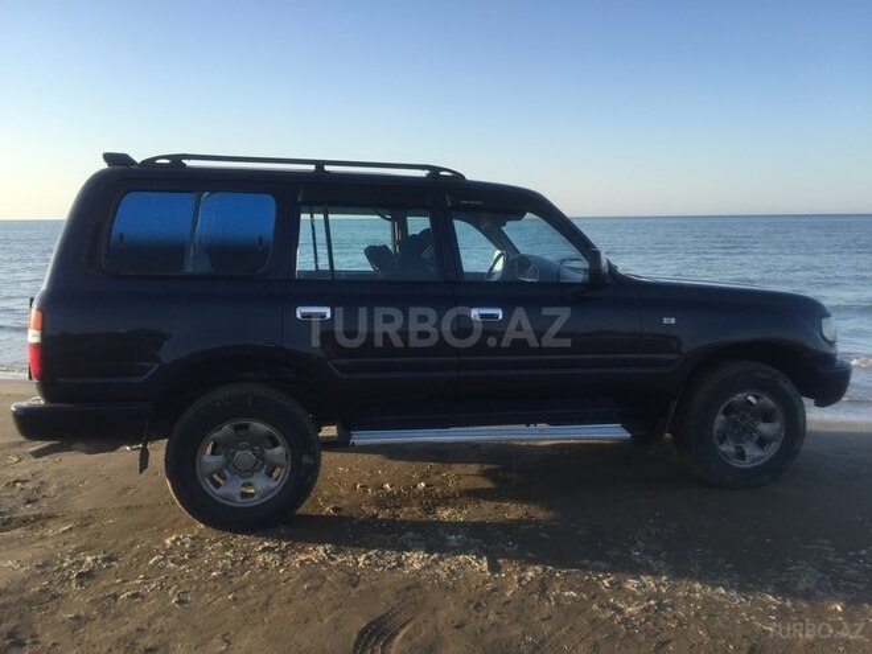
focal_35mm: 29
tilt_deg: -8.6
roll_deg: -0.6
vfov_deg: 48.2
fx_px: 731
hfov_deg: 61.7
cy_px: 327
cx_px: 436
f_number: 2.2
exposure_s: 1/842
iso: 32
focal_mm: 4.15
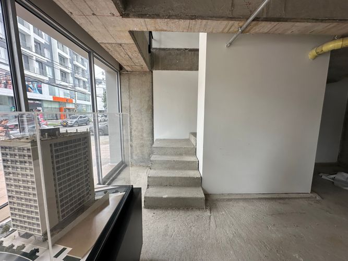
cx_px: 174
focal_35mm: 14
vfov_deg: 85.7
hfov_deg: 102.1
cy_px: 130
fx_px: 141
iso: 40
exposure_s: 1/136
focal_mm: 2.22
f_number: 2.2
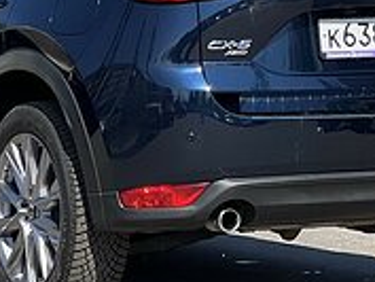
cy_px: -8
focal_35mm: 238
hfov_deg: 8.3
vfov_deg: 6.2
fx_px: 2580
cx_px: 140
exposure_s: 1/558
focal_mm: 9
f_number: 2.8
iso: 32
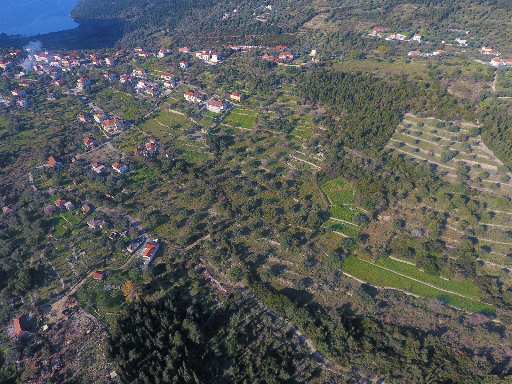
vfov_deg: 66.0
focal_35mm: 20
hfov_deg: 81.7
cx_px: 256
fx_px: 296
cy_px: 192
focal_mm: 3.61
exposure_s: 1/799
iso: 100
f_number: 2.8
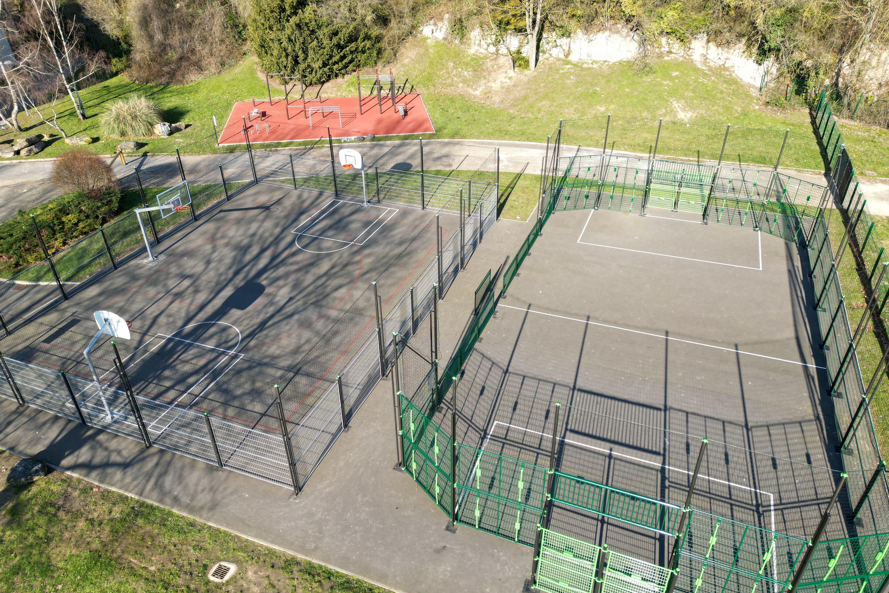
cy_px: 302
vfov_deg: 51.3
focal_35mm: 25
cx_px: 445
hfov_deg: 71.5
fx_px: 617
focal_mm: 6.72
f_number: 1.7
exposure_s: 1/1250
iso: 110
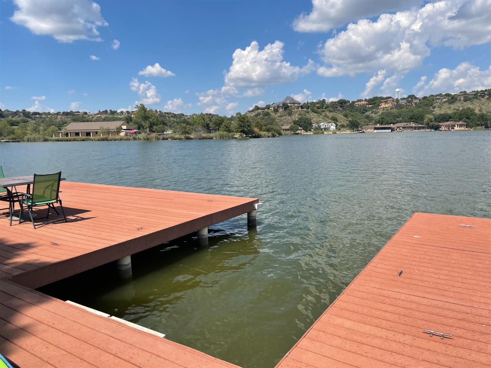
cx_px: 246
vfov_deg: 53.0
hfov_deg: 67.3
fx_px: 369
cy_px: 184
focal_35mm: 26
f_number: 1.6
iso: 32
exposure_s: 1/4464
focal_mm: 4.2
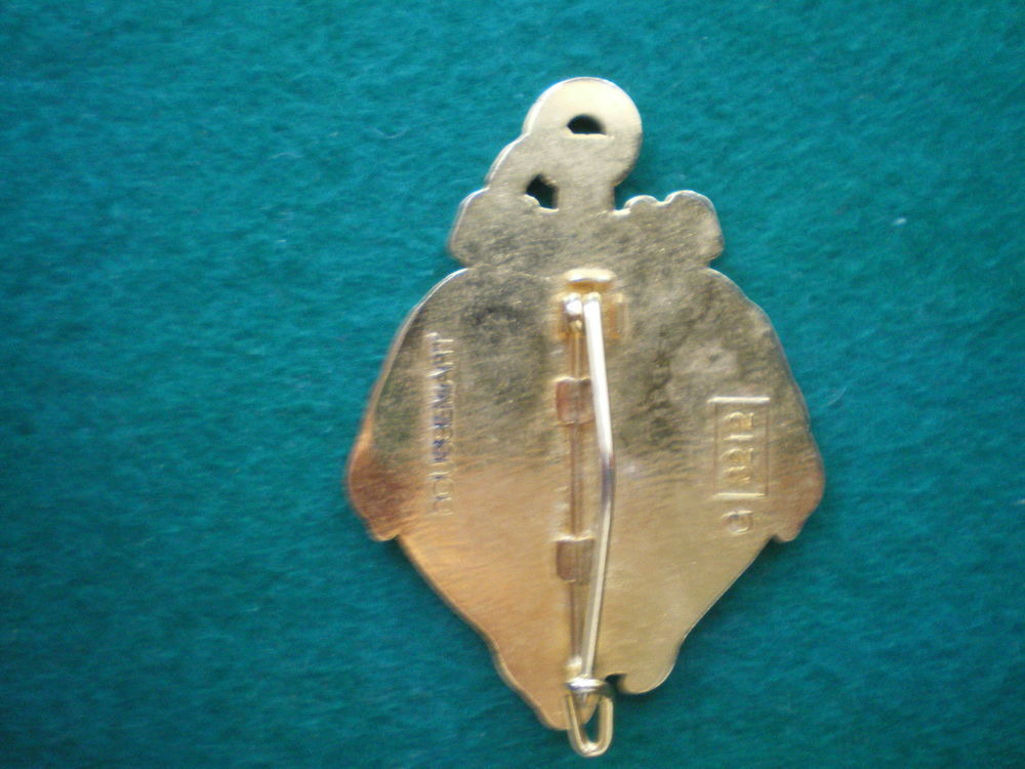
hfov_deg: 49.0
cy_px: 384
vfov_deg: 37.7
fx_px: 1125
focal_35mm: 38
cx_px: 512
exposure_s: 1/10
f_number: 3.1
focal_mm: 6.3
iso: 400
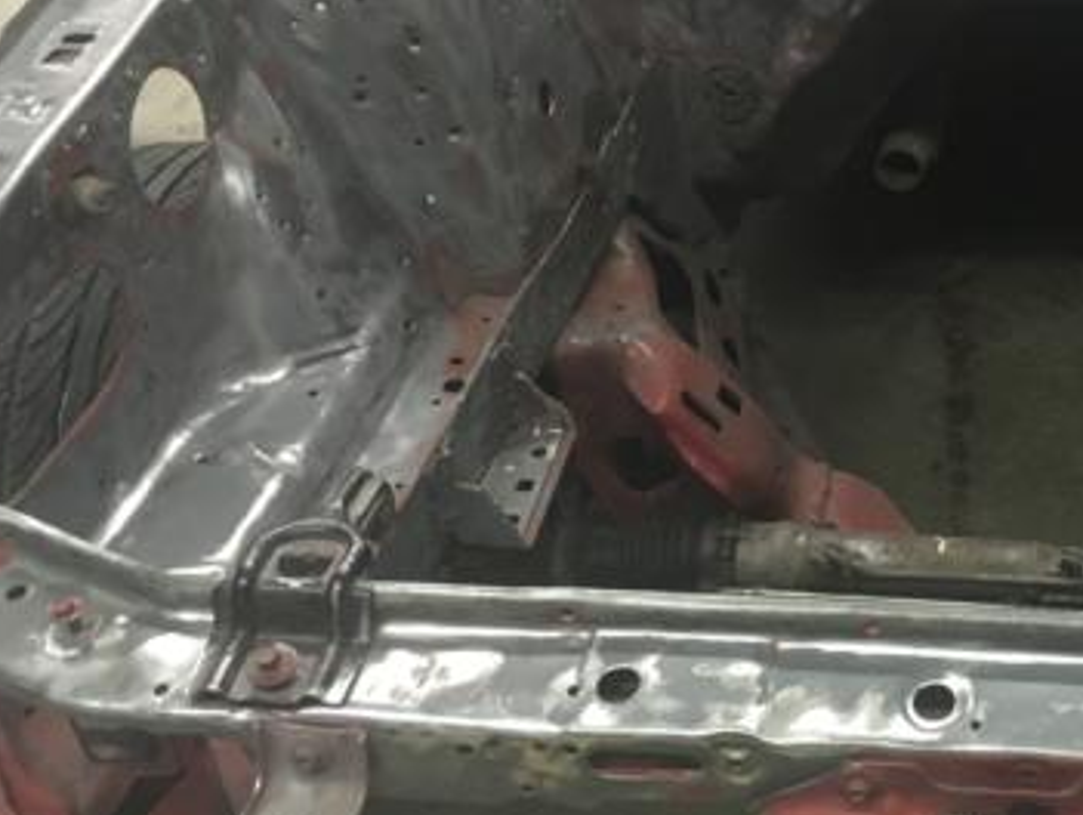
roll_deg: -0.1
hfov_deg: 31.8
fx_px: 1785
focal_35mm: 57
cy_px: 204
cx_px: 1015
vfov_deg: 25.4
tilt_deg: -33.5
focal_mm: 4.15
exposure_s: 1/17
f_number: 2.2
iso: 200
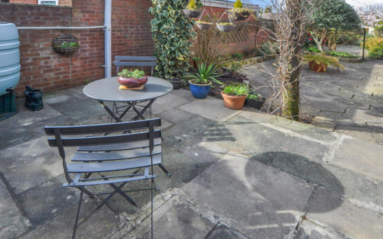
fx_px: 188
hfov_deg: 91.0
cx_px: 200
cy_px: 109
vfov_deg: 64.9
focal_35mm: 18
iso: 200
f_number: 8
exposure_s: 1/250
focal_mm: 10
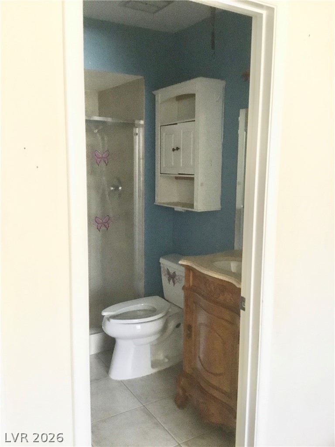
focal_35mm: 31
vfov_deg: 58.4
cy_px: 224
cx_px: 168
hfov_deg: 45.4
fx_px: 400
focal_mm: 3.3
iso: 500
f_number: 2.4
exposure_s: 1/15
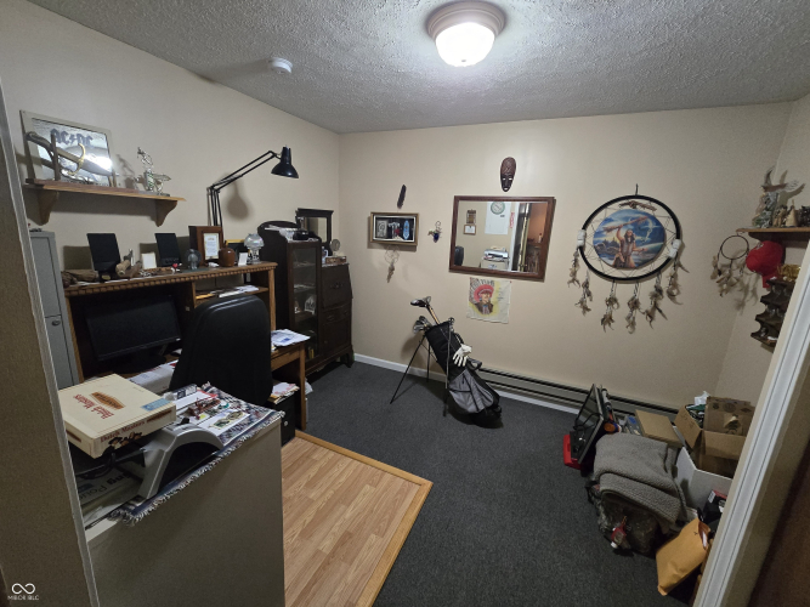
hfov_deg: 106.2
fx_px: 304
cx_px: 405
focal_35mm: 13
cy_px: 304
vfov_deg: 89.9
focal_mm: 2.2
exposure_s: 1/60
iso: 1000
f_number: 2.2
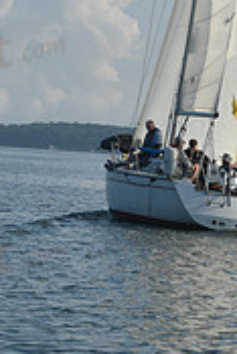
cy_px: -59
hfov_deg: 5.9
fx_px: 2286
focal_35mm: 232
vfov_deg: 8.8
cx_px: 171
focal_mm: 70
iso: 320
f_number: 11
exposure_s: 1/800
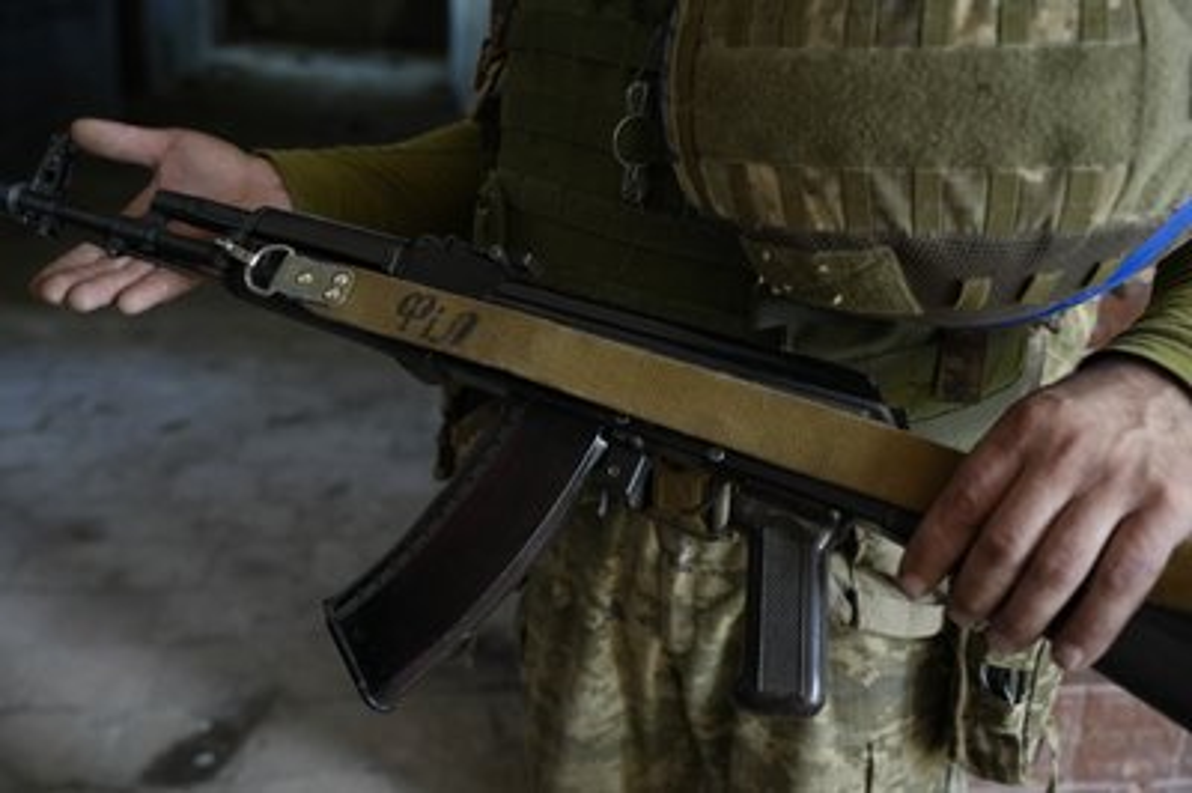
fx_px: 1158
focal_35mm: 35
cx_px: 596
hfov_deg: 54.5
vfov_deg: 37.8
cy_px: 396
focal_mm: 35
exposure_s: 1/60
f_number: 4
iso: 1600
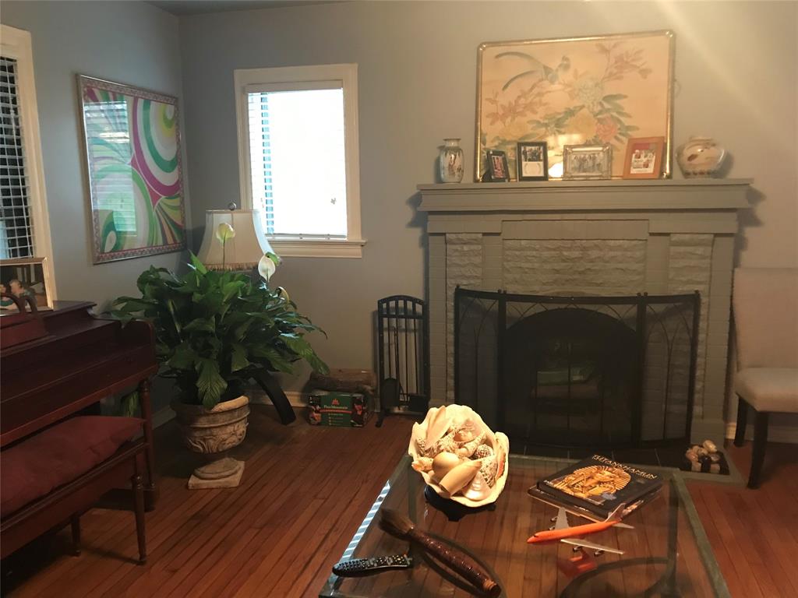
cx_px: 399
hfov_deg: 63.4
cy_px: 299
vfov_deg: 49.7
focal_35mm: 28
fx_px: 645
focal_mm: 3.99
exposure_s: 1/7
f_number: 1.8
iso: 80
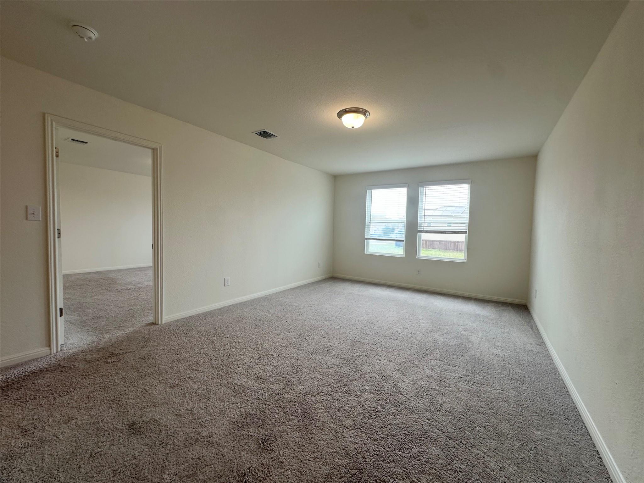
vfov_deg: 85.7
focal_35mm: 14
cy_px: 242
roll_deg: -1.9
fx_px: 260
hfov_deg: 102.1
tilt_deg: -2.6
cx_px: 322
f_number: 2.2
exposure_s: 1/120
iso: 64
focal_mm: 2.22
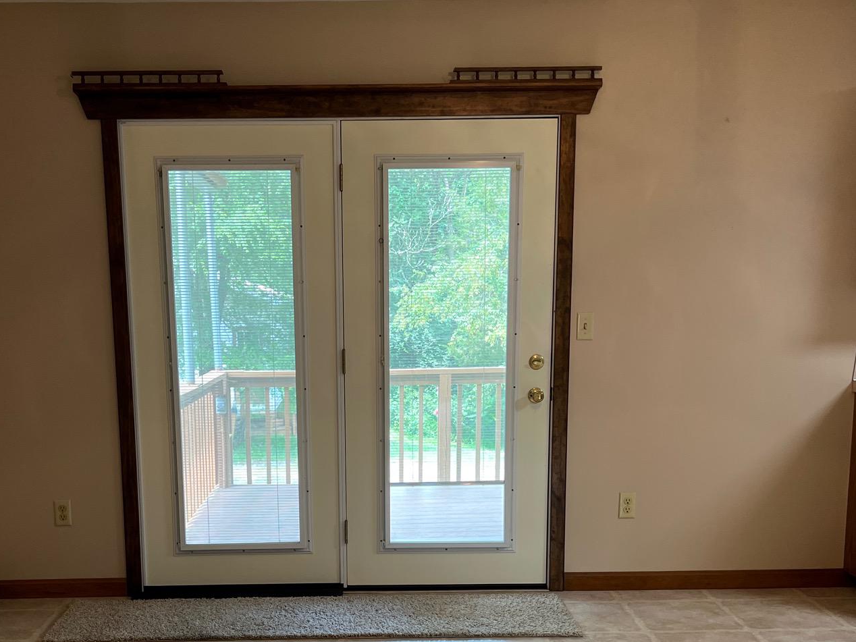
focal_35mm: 42
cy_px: 475
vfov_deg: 33.7
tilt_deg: -10.1
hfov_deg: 44.6
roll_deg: +1.2
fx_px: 1039
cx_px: 360
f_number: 1.5
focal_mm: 5.7
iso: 100
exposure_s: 1/120
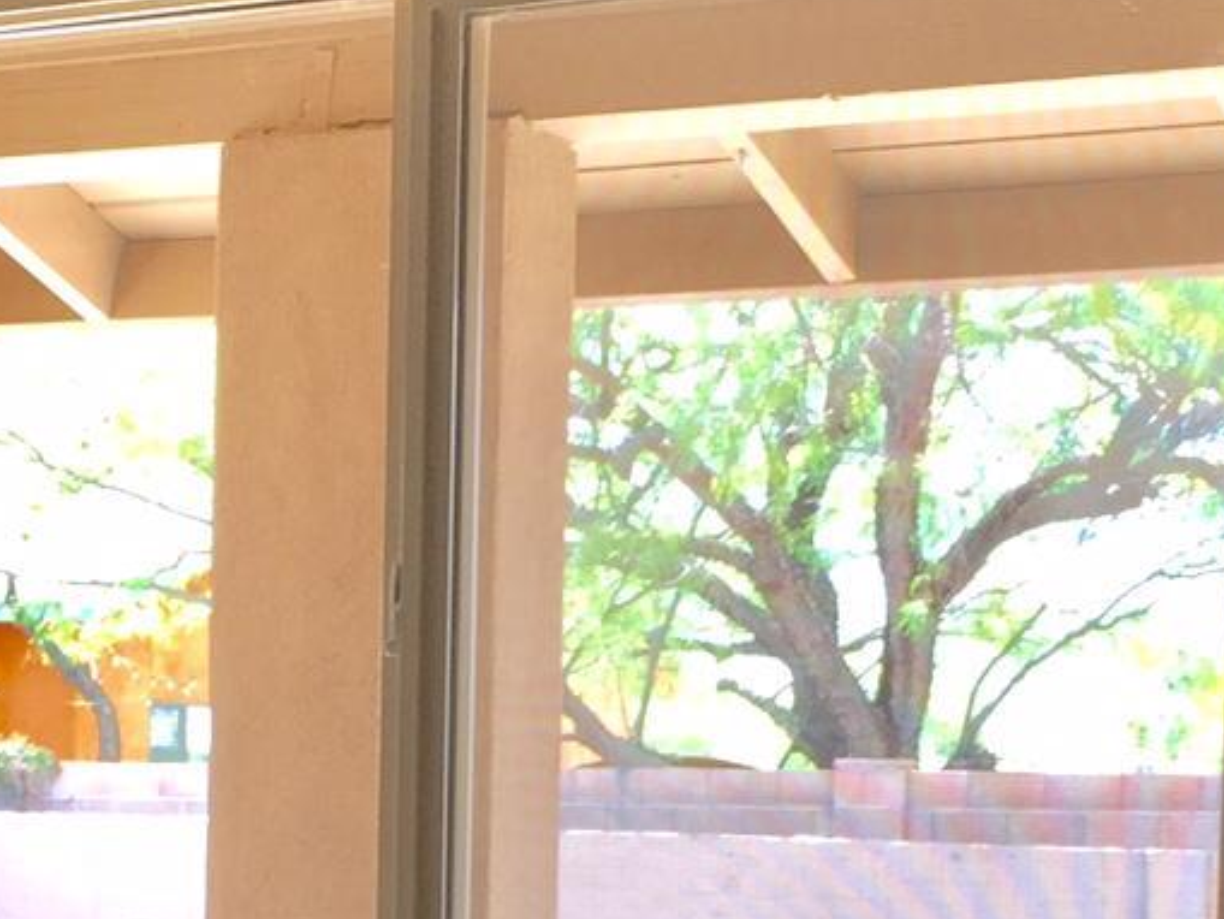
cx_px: 409
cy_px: 1167
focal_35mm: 93
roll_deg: -2.4
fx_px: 3289
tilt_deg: -4.5
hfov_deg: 21.0
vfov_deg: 15.2
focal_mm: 4.15
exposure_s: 1/60
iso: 40
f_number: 2.2
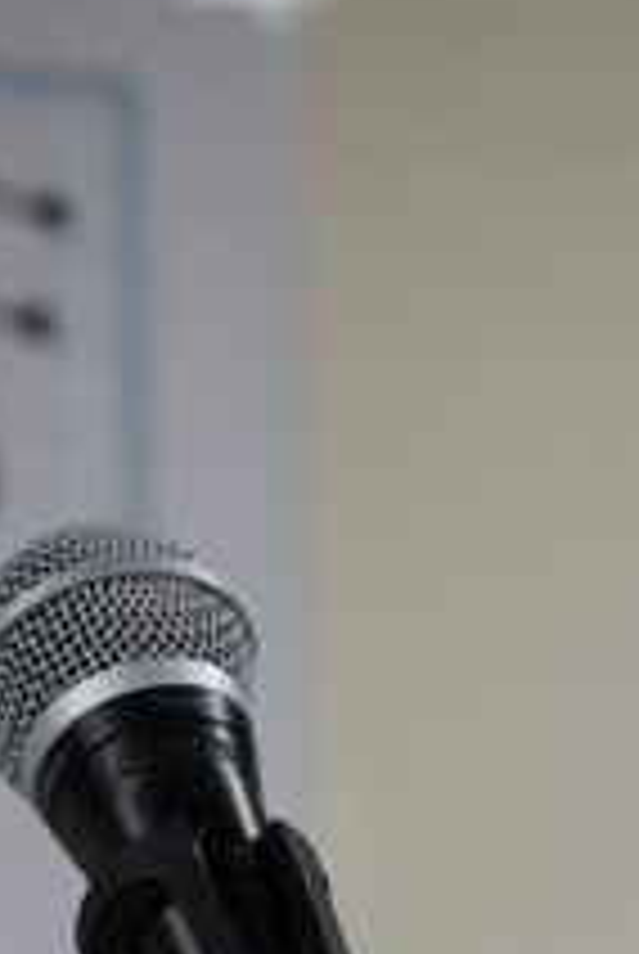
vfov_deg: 14.3
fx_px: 3742
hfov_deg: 9.7
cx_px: 50
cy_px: 934
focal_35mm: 141
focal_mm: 39
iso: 400
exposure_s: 1/160
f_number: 4
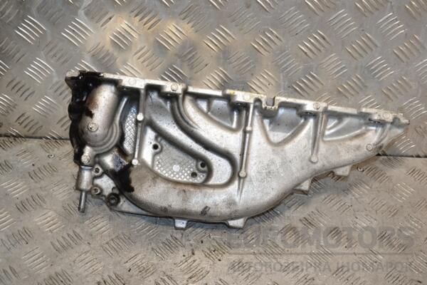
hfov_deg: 41.1
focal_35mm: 48
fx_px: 569
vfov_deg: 28.1
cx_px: 214
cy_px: 142
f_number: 7.1
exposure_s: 1/200
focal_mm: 32
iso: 800
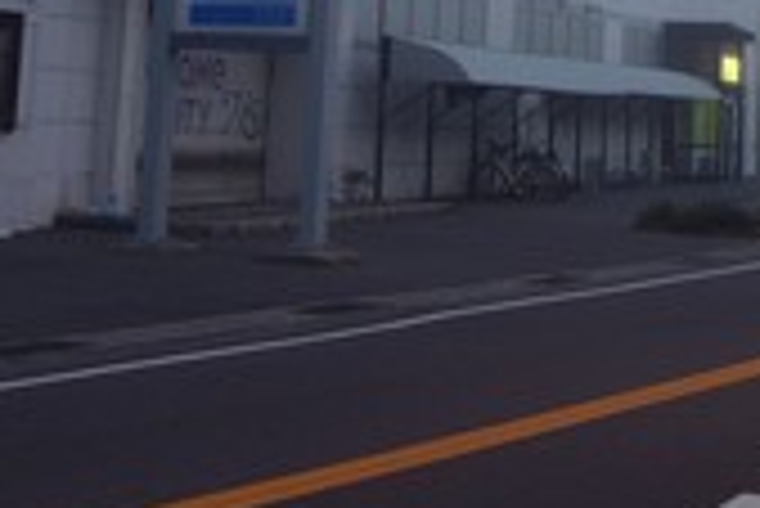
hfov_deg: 18.8
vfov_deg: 12.2
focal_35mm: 106
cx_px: 720
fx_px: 2240
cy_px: -308
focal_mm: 10.4
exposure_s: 1/60
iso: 125
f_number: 1.8
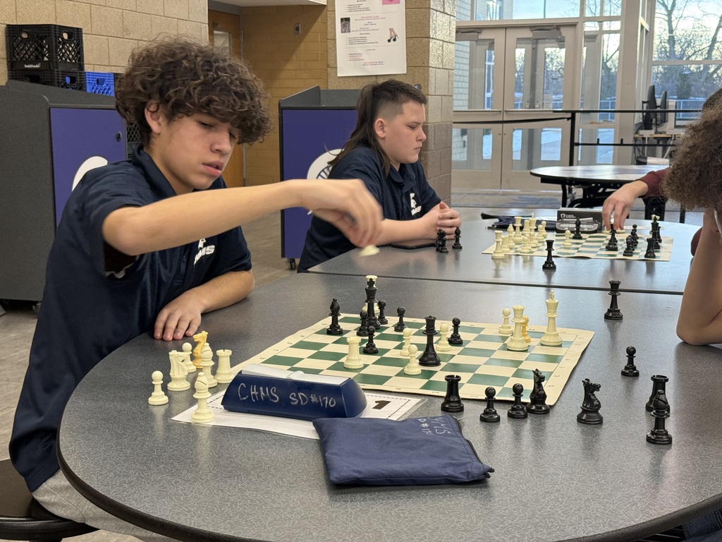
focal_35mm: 48
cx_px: 361
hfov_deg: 39.7
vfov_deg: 30.3
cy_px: 271
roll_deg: -0.6
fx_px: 1001
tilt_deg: -10.1
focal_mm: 6.76
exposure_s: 1/50
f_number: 1.78
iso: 125
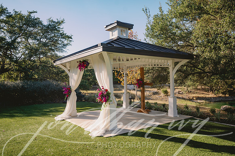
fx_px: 183
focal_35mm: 28
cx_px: 118
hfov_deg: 65.5
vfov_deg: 46.4
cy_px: 78
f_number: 3.5
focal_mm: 28
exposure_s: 1/800
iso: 100
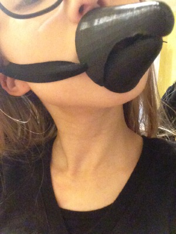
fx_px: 237
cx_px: 88
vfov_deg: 52.6
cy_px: 117
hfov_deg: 40.7
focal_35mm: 35
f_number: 2.4
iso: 800
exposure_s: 1/15
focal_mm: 2.18
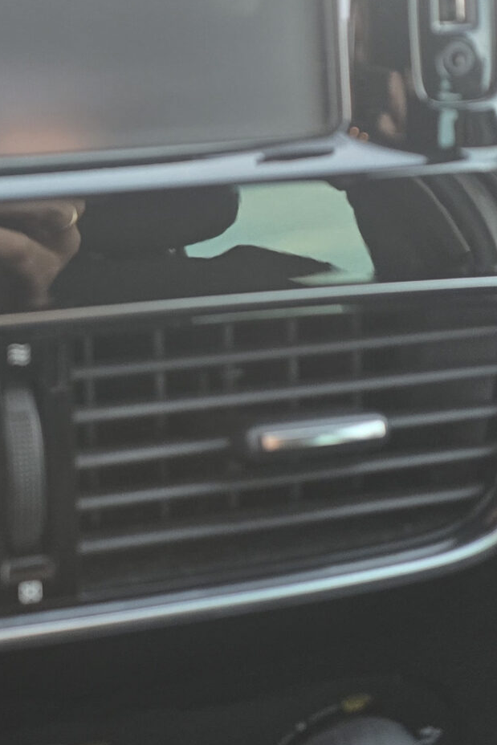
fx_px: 1366
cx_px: -16
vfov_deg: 30.0
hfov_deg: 19.9
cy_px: 181
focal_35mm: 66
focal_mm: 6.3
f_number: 1.7
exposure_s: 1/100
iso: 200
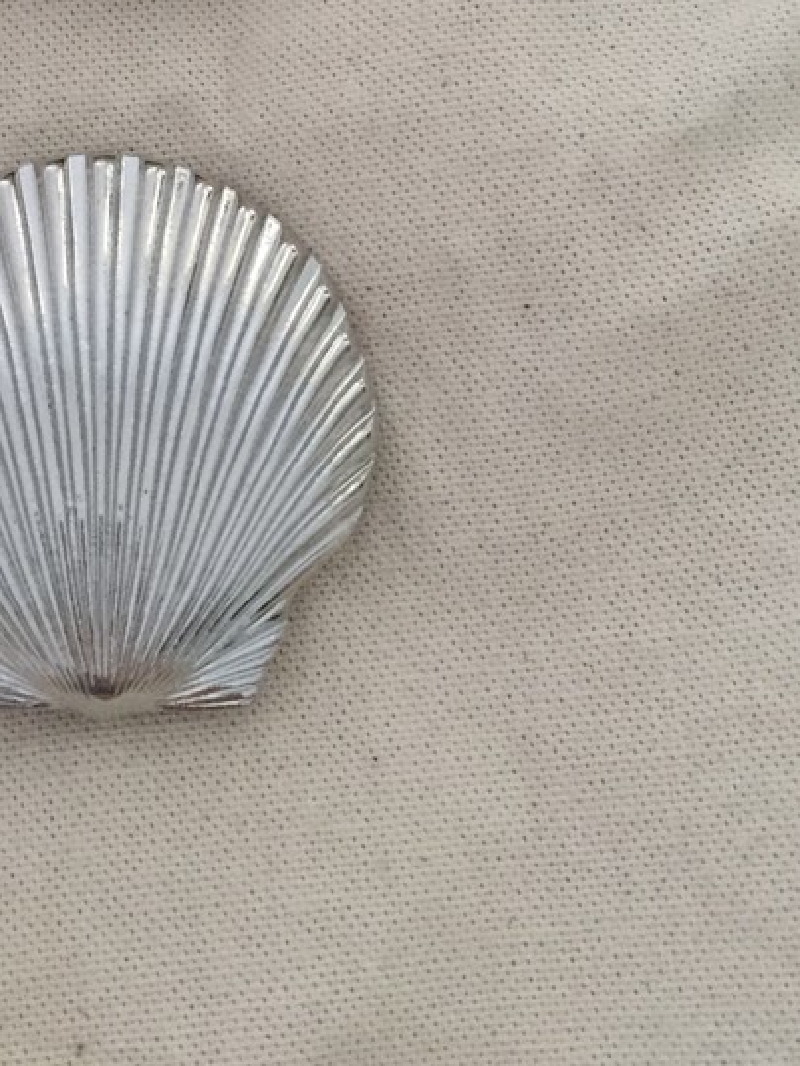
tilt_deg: -87.0
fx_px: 1663
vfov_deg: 33.6
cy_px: 97
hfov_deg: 26.3
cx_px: 107
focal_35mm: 54
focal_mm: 4.15
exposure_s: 1/15
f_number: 2.2
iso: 250
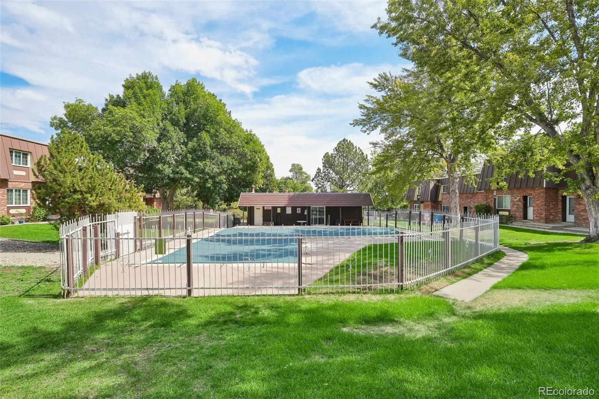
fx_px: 274
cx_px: 300
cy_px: 200
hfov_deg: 95.0
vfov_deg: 72.0
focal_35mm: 16
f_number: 8
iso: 800
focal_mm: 11
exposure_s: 1/800
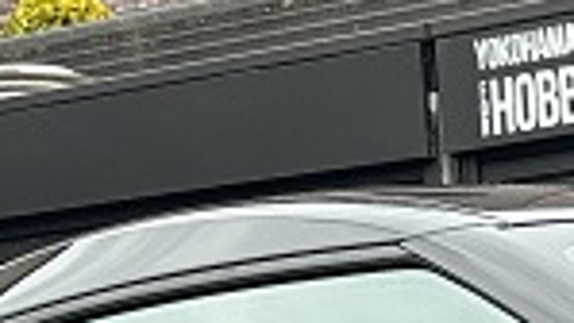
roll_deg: +2.2
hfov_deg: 10.5
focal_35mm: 192
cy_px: 696
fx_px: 2924
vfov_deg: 6.1
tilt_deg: -3.0
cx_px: 1071
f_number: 1.6
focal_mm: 5.96
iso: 125
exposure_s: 1/62
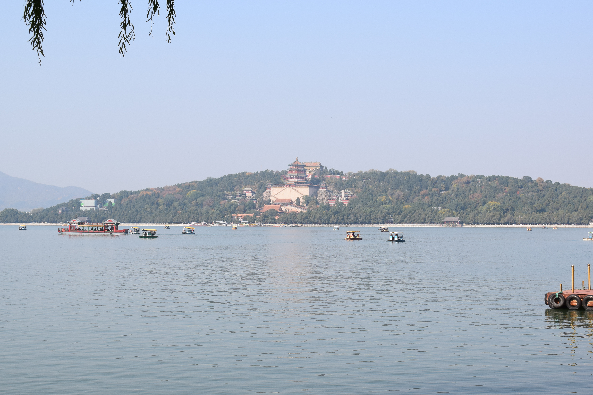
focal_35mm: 52
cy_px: 198
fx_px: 865
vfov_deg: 25.8
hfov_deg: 37.9
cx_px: 296
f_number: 11
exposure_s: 1/500
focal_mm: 35
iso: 400
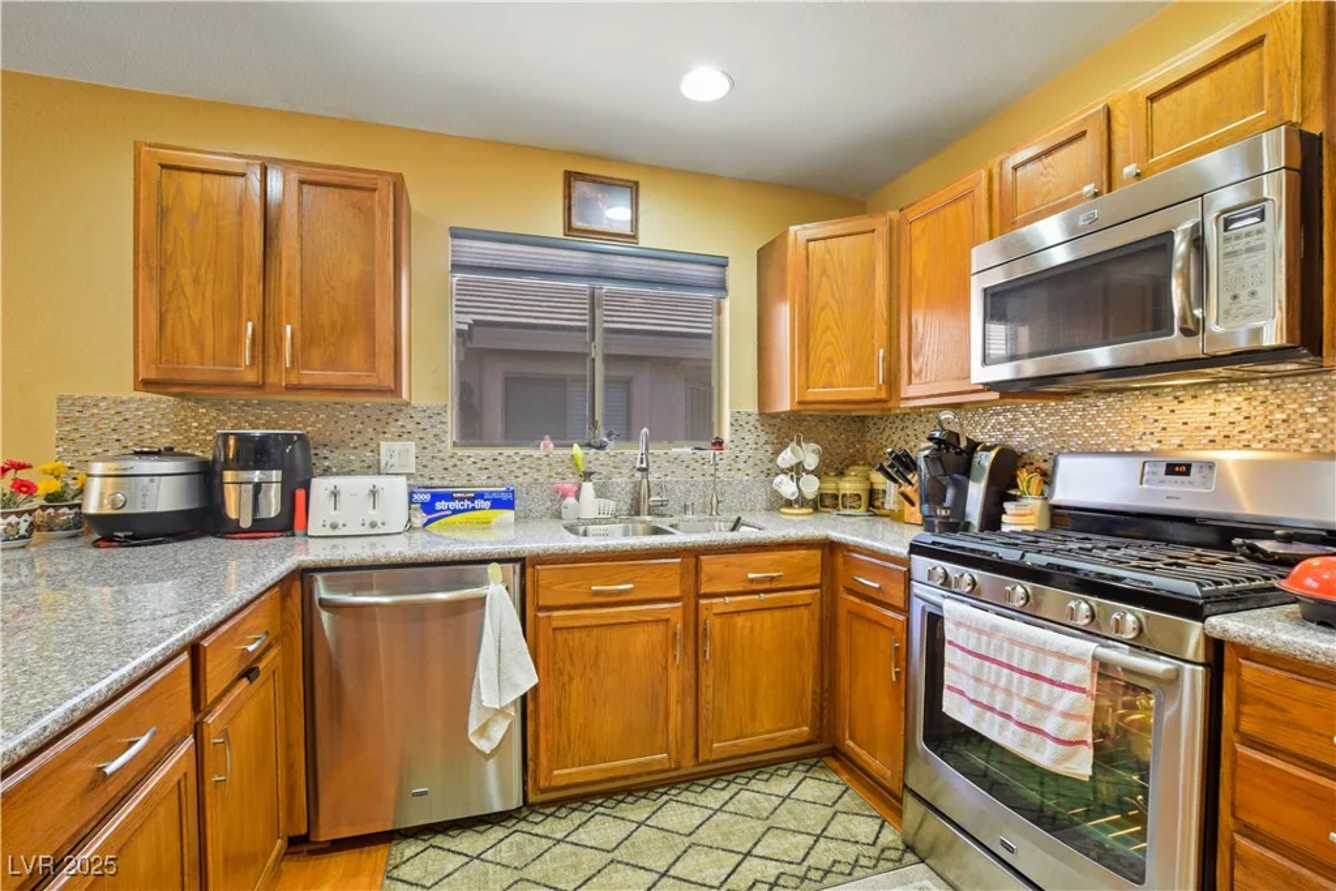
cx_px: 668
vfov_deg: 77.3
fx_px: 557
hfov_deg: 100.4
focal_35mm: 15
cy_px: 446
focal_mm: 10
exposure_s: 1/2
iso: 400
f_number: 8
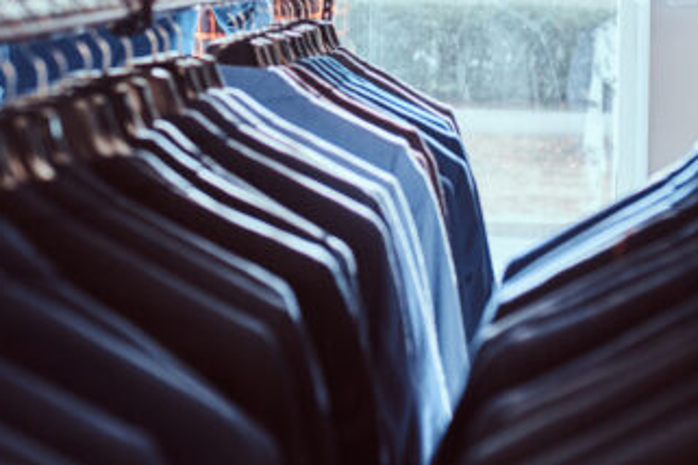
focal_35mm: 127
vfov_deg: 10.7
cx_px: 178
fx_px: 2462
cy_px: 63
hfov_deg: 16.1
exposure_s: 1/250
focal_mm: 35
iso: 640
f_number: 2.2
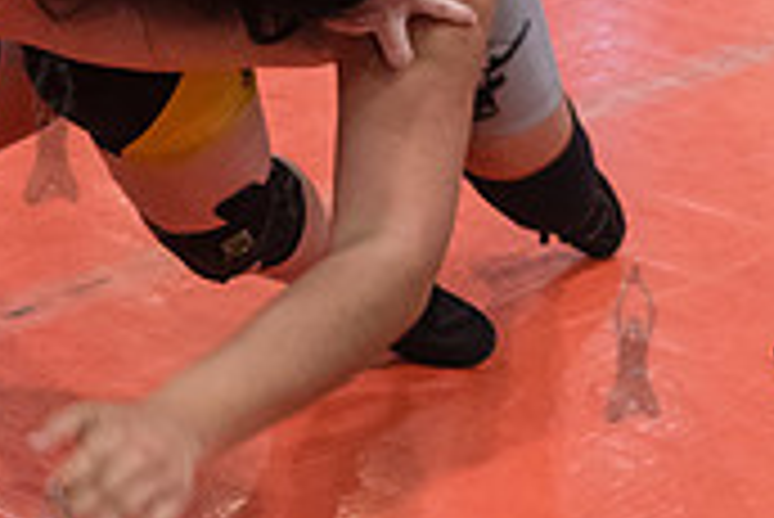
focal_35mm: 118
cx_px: 50
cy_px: 124
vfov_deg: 11.6
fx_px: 2539
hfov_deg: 17.0
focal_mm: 35
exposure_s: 1/400
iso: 5000
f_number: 3.2
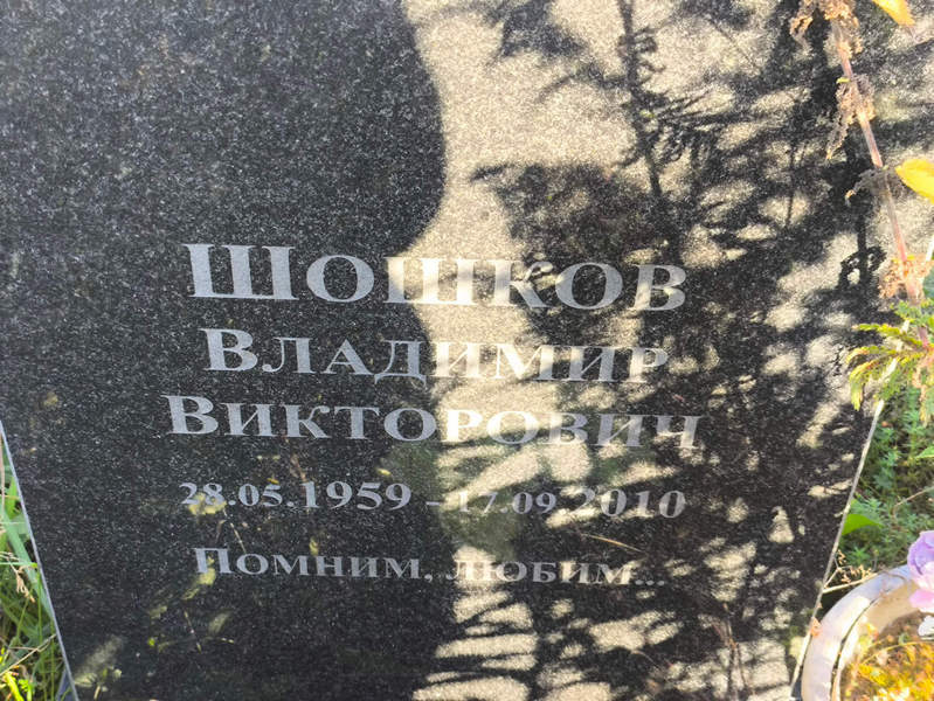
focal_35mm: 50
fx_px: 1350
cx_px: 467
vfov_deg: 29.1
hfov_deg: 38.2
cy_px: 350
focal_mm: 4.71
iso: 50
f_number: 1.7
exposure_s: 1/100
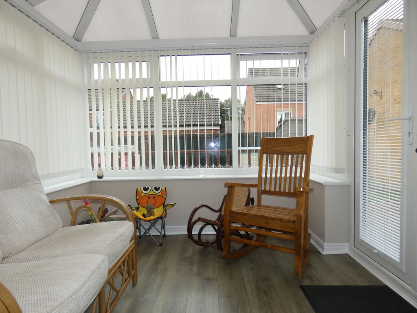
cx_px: 208
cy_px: 156
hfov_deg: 81.7
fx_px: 241
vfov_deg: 66.0
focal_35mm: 20
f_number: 2.8
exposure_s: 1/160
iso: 80
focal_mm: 3.6
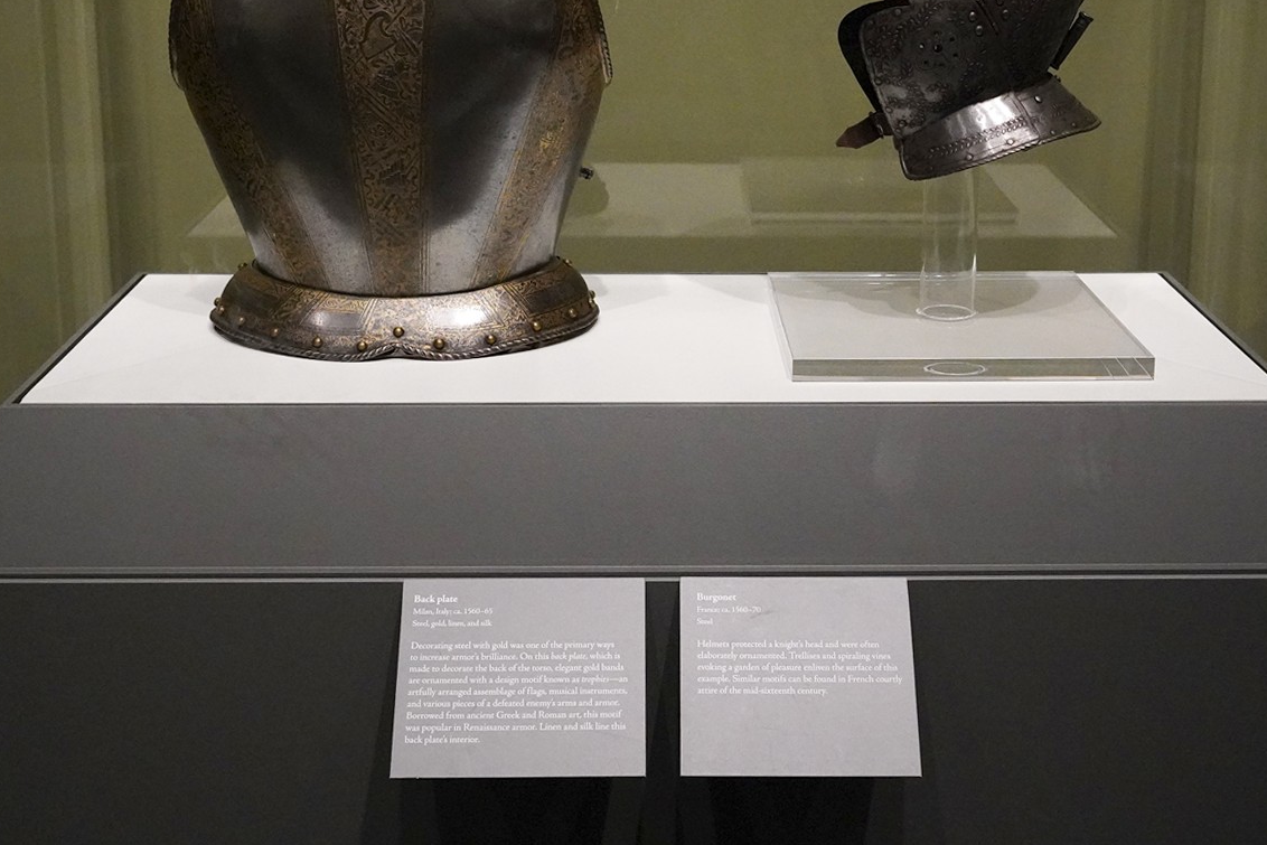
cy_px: 196
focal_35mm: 53
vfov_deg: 25.2
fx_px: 1865
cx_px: 682
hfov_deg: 37.5
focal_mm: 30
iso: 8000
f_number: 4.5
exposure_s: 1/100
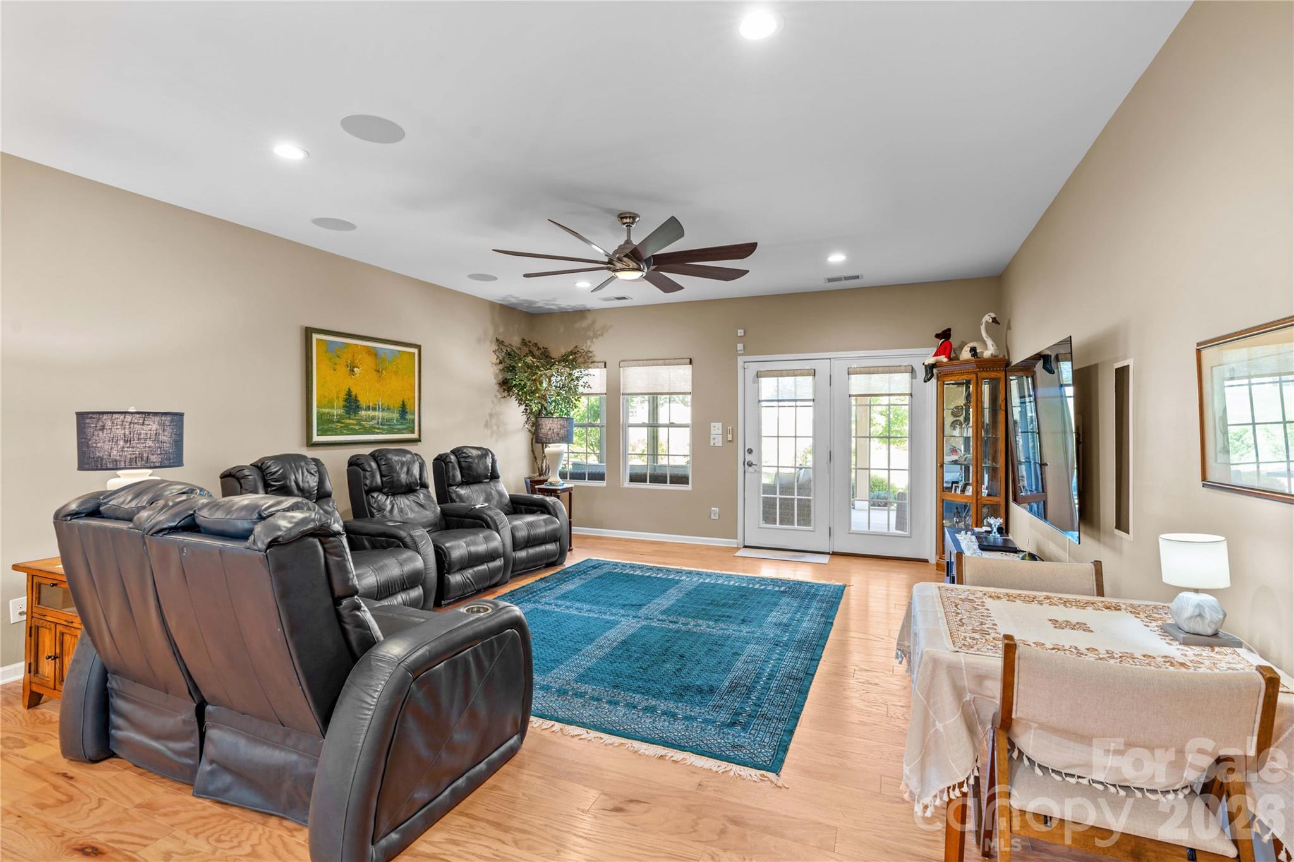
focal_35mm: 16
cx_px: 647
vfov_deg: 73.7
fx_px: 575
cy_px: 431
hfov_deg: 96.7
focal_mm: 16
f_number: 8
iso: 100
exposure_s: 1
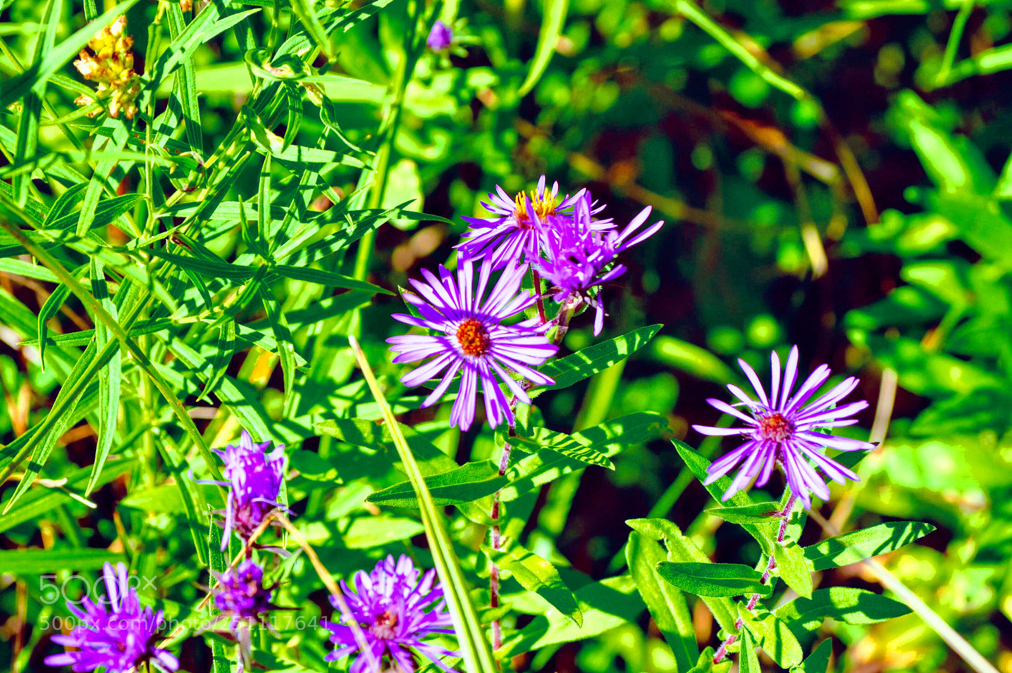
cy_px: 336
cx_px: 506
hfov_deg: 10.2
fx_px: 5686
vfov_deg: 6.8
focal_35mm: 202
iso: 200
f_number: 9.5
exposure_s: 1/180
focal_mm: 135
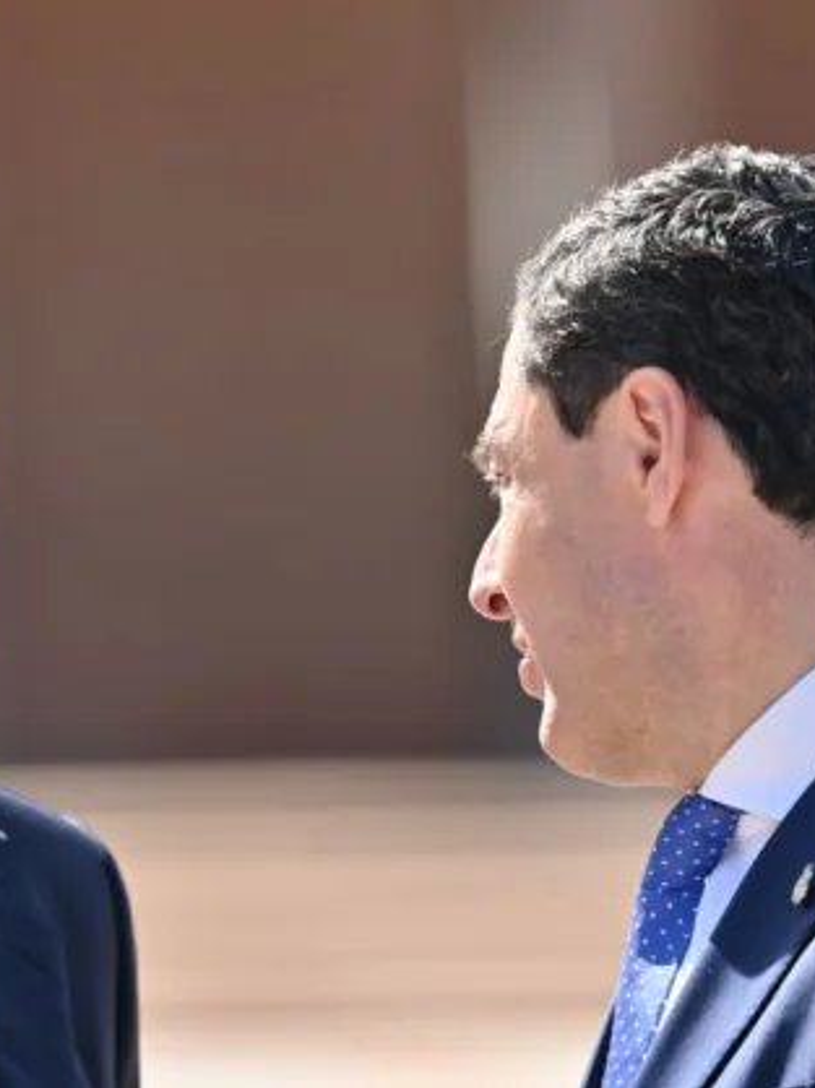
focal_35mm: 580
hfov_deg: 2.6
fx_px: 18226
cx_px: 211
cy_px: 544
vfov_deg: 3.4
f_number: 4.5
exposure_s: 1/2000
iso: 500
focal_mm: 400
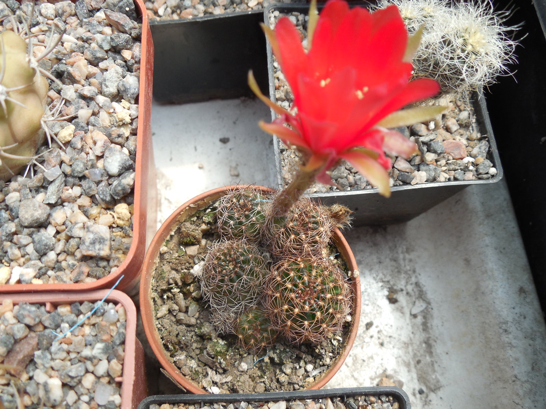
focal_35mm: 31
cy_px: 204
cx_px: 273
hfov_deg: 58.4
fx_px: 489
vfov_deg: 45.4
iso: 125
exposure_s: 1/200
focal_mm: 5.6
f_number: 3.6
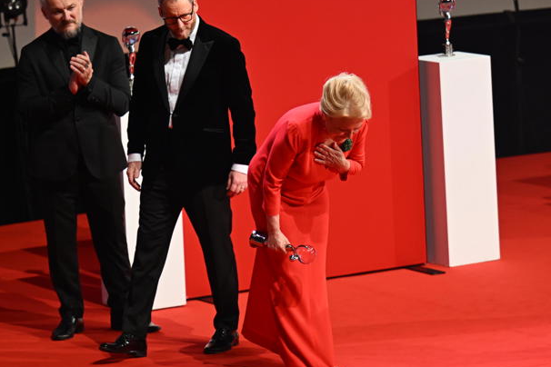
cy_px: 174
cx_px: 254
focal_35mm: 230
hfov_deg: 9.0
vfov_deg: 6.0
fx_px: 3520
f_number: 2.8
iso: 1000
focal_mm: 135
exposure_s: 1/200
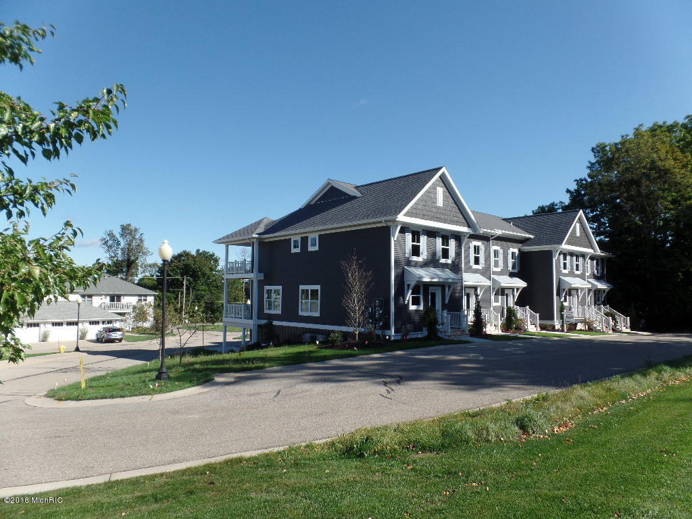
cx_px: 346
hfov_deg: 73.9
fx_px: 460
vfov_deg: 58.9
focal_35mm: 23
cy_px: 260
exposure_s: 1/750
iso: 80
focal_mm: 4.1
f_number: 3.5
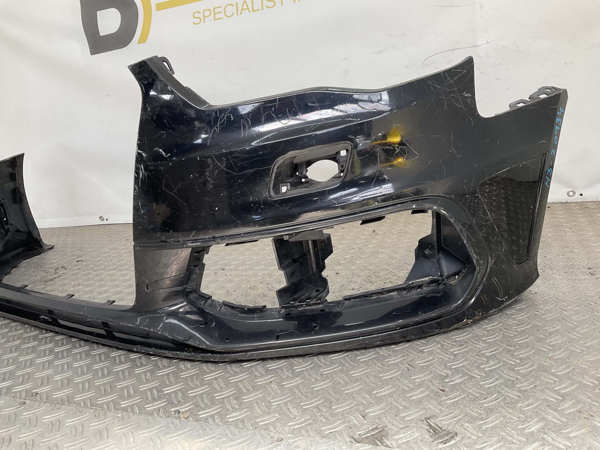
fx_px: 503
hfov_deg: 61.7
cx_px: 300
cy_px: 225
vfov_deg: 48.2
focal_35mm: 29
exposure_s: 1/152
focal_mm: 3
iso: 16
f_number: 1.8
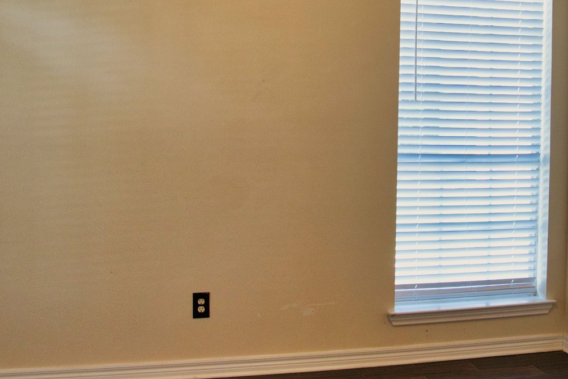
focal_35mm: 52
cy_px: 91
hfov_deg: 37.8
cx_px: 374
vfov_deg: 25.7
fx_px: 820
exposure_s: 1/125
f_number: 6.3
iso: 2000
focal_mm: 24
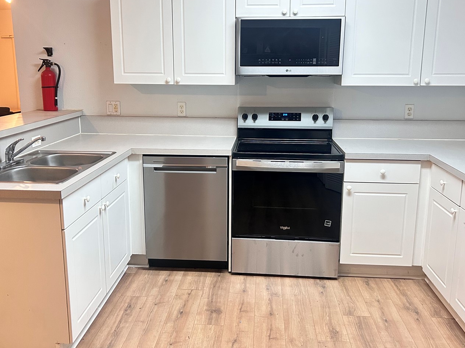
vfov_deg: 42.8
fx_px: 443
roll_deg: -0.1
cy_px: 151
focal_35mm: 33
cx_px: 230
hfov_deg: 55.4
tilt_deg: -11.2
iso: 500
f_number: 1.5
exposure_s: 1/60
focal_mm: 5.7
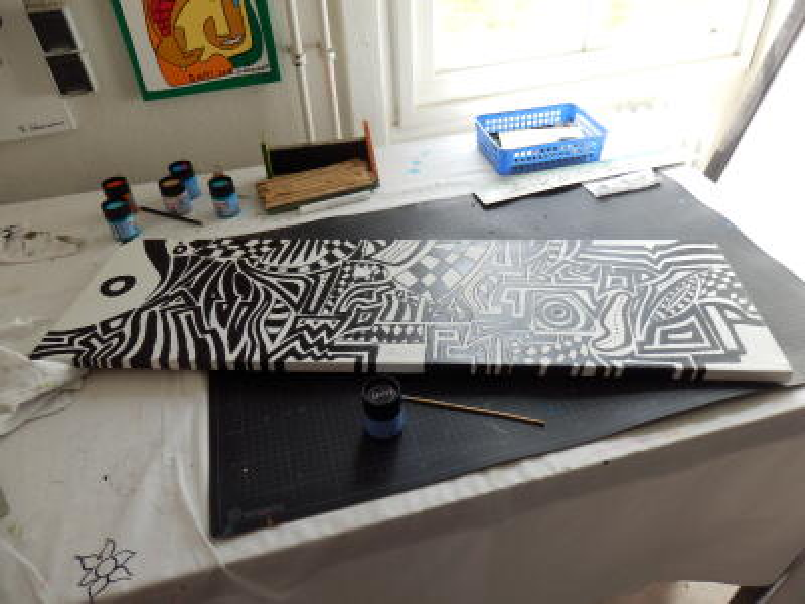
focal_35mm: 25
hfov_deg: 69.4
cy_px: 302
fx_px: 581
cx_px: 402
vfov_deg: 54.9
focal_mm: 4.5
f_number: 3
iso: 80
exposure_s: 1/125
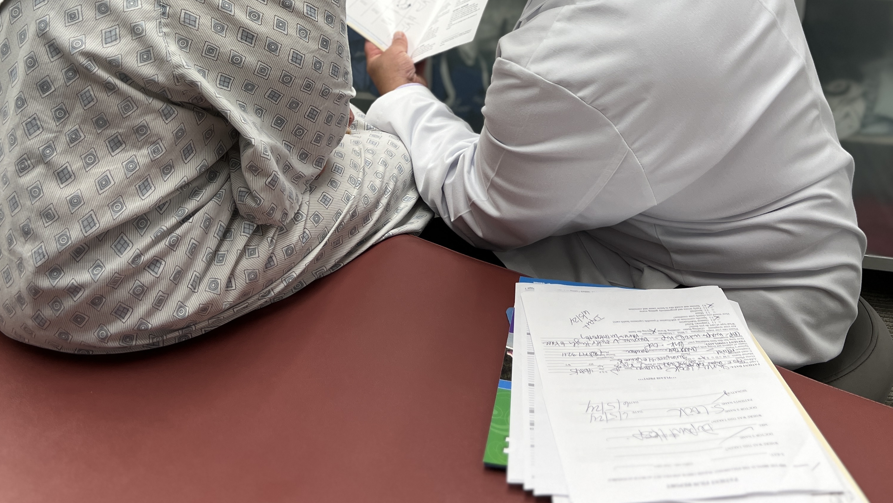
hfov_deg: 52.8
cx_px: 446
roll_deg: +0.0
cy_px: -31
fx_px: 900
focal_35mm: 38
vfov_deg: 28.7
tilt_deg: -13.4
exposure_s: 1/120
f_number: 1.5
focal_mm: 5.7
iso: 64
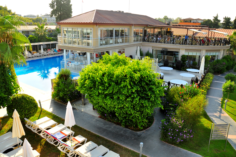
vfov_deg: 47.8
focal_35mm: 27
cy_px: 78
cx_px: 118
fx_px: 177
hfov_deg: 67.4
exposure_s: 1/250
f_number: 8
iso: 200
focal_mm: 18
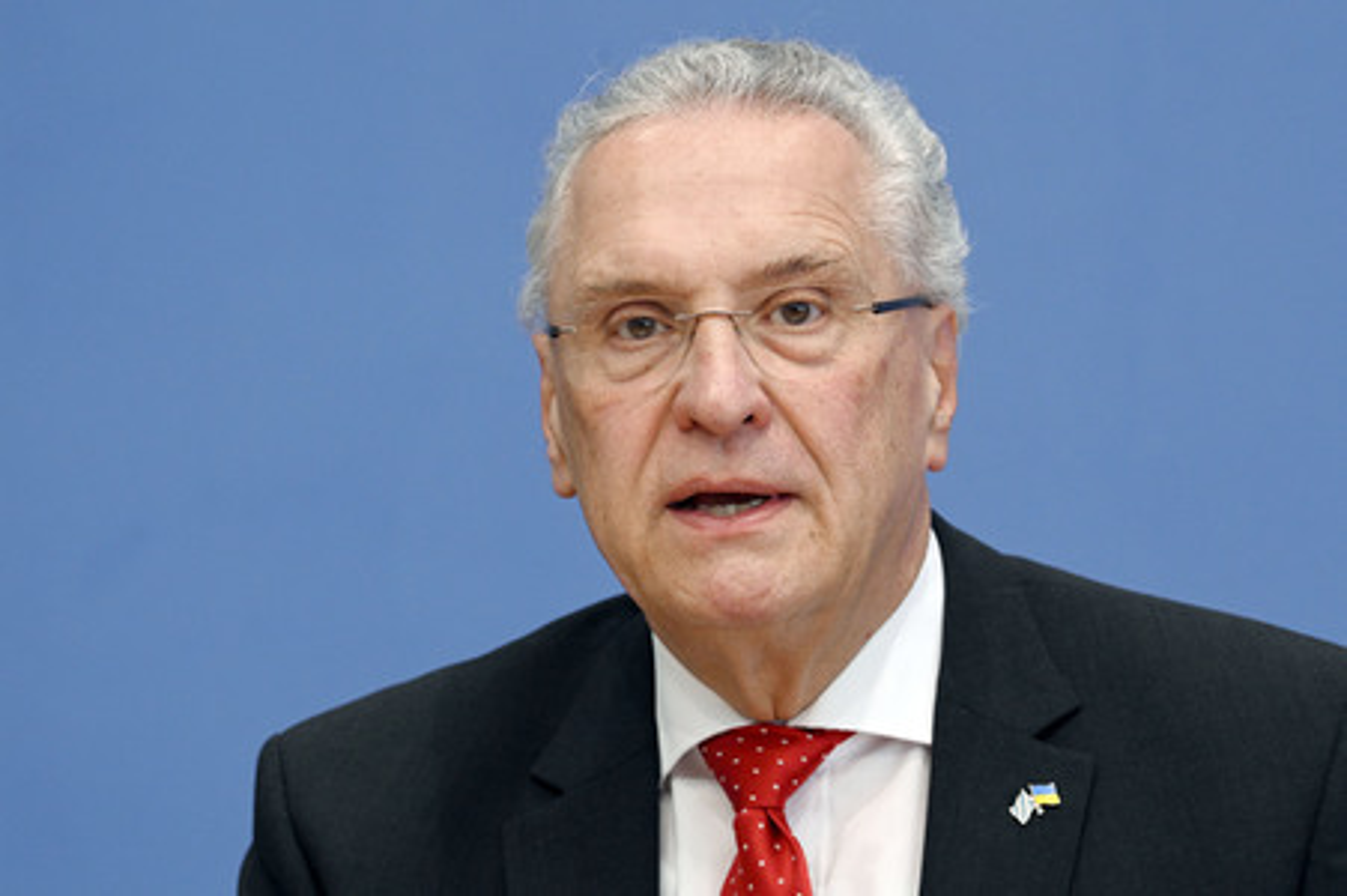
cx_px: 674
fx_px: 5982
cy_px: 448
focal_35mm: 160
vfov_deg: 8.6
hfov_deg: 12.8
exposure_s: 1/500
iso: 3200
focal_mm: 160
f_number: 6.3
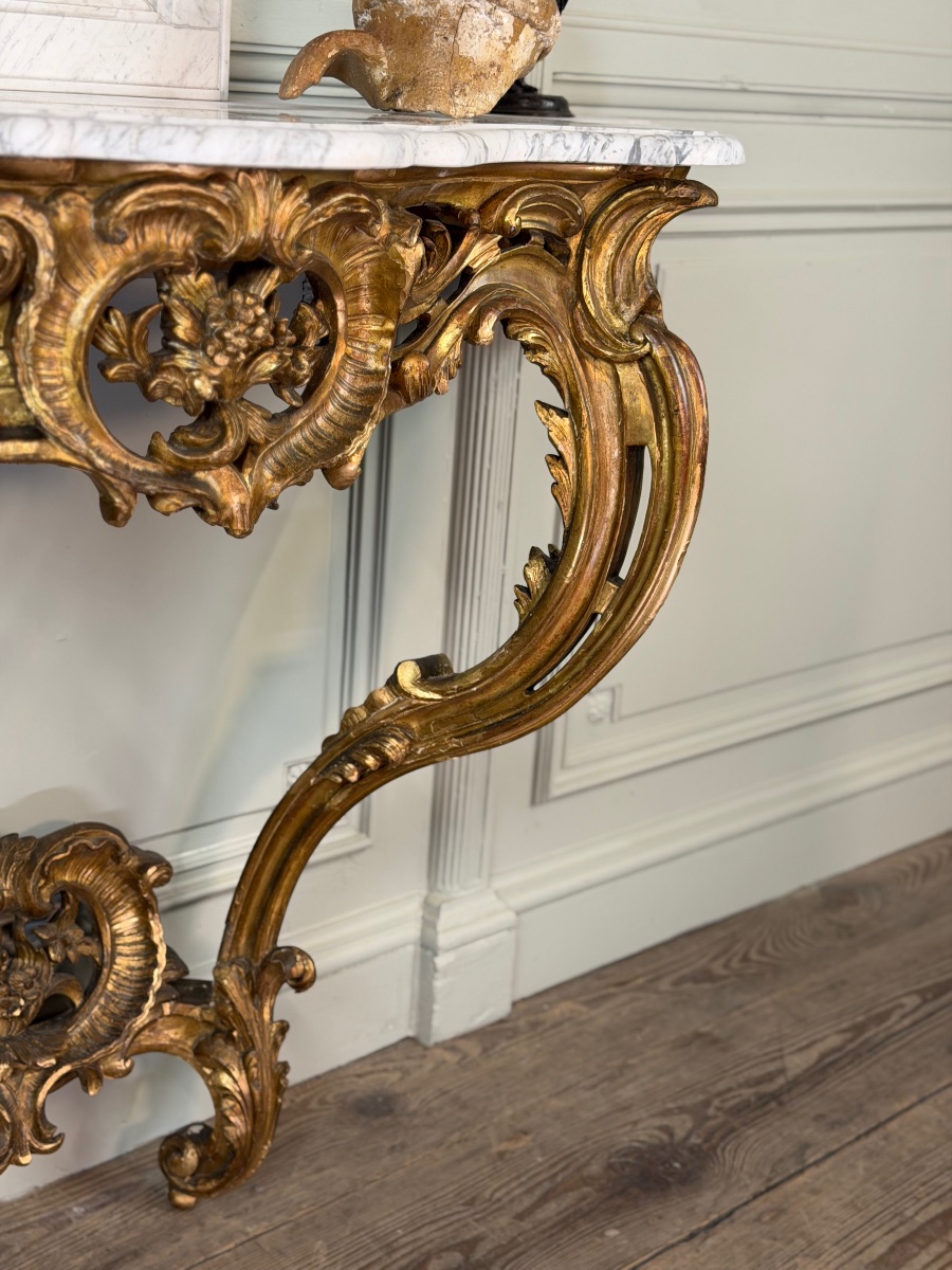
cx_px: 476
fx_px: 1760
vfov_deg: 39.7
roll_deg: -3.4
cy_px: 635
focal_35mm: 48
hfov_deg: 30.3
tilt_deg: -18.0
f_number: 1.78
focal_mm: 6.76
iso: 125
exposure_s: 1/50
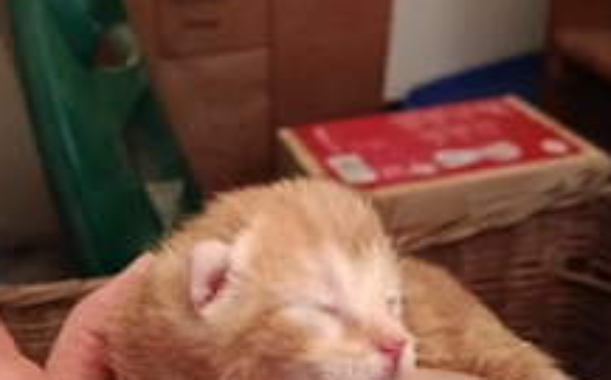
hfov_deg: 42.2
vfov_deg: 27.3
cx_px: 211
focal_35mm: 47
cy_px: 191
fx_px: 782
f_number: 1.7
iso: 6243
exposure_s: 1/14.3
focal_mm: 5.24
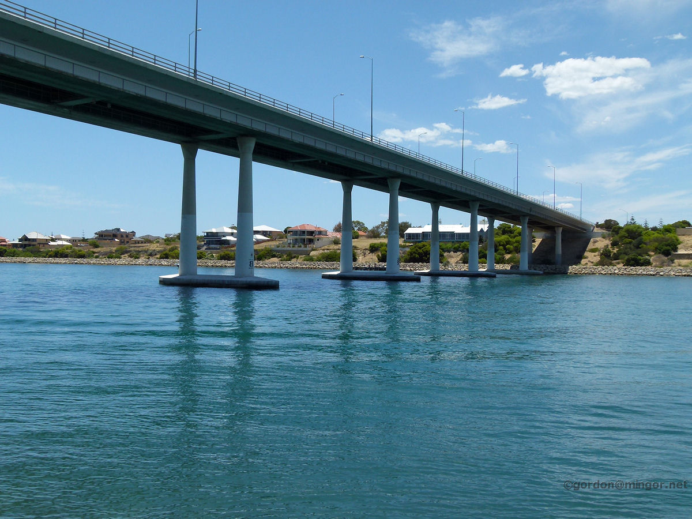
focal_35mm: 37
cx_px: 346
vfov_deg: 38.7
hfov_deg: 50.1
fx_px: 740
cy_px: 260
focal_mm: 6.7
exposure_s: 1/1000
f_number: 4
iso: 100
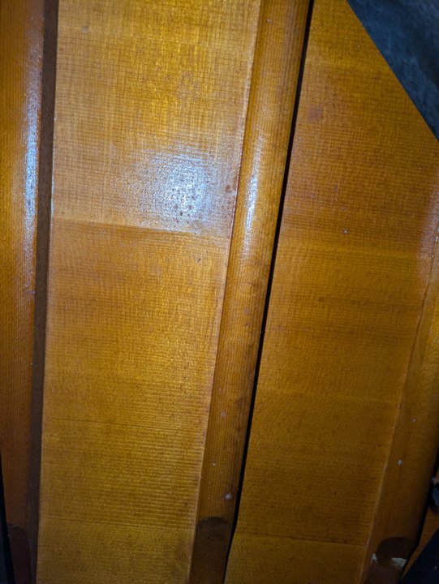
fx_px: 422
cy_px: 292
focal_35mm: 25
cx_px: 220
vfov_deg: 69.4
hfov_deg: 54.9
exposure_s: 1/120
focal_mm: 5.43
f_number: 1.89
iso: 132
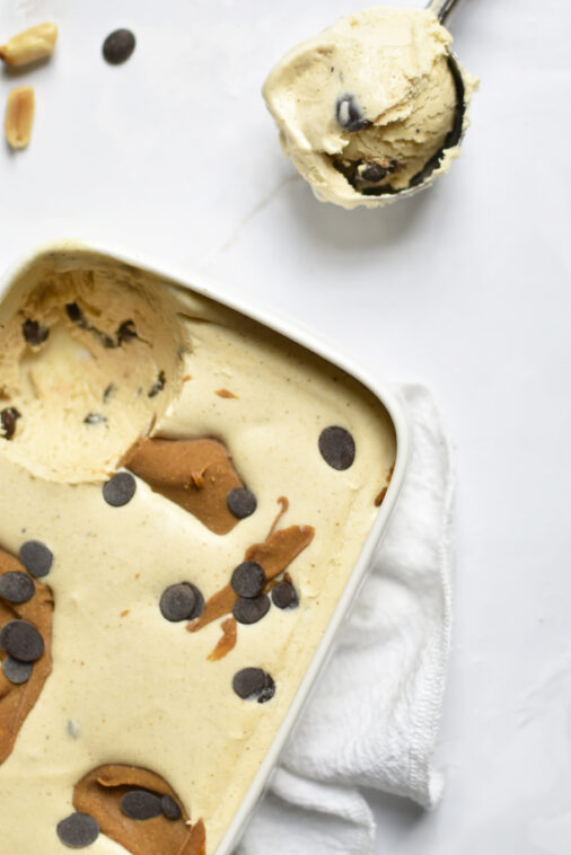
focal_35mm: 80
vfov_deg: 25.3
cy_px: 274
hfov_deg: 17.1
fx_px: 1896
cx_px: 226
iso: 100
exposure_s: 1/200
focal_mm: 35
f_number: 2
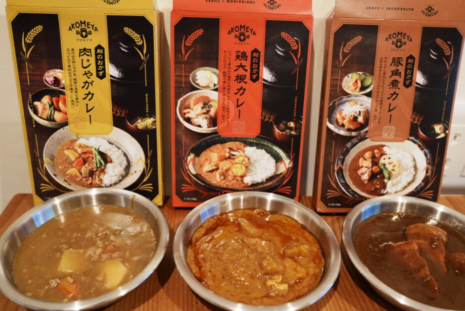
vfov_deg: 43.7
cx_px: 232
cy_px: 156
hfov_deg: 61.9
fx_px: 388
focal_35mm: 30
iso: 4000
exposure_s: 1/100
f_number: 4.5
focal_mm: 30
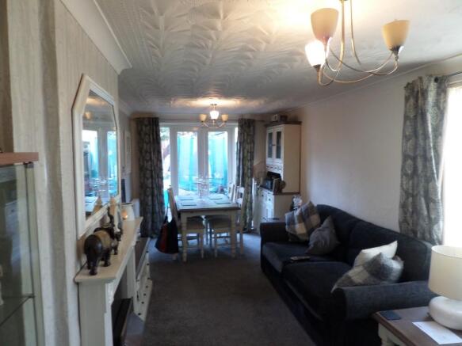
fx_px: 320
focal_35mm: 24
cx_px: 231
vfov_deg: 56.8
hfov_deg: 71.6
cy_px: 173
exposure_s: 1/20
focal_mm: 4.3
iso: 200
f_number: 3.1
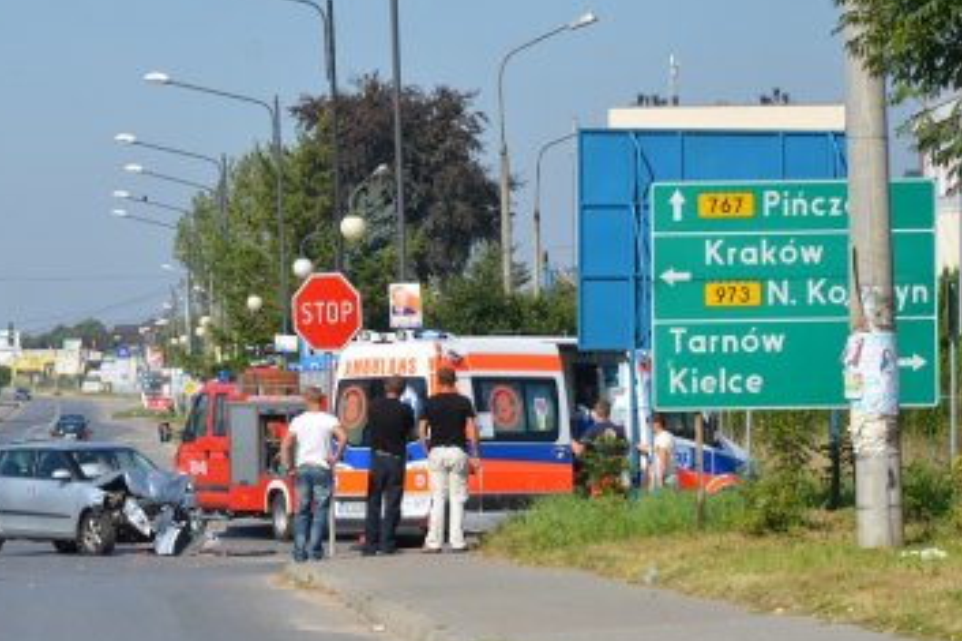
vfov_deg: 6.2
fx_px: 5948
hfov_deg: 9.2
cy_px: 386
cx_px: 338
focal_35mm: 223
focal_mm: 105
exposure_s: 1/250
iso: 100
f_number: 8
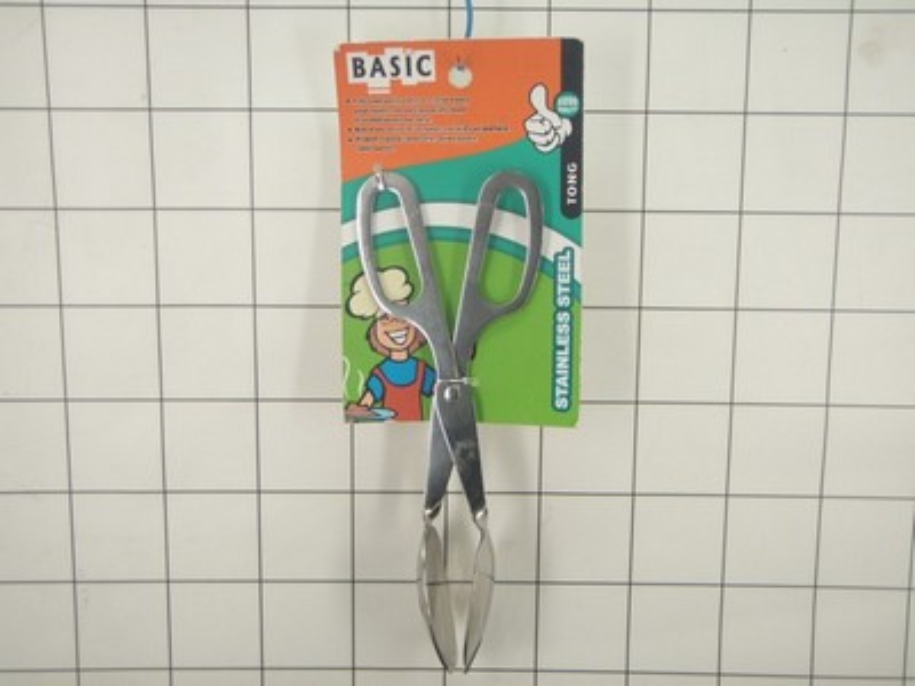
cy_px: 343
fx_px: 1348
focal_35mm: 51
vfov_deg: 28.6
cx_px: 458
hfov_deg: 37.5
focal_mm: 9.13
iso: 160
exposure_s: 1/40
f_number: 4
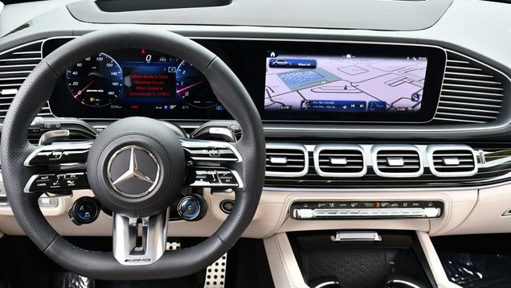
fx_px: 515
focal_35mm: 38
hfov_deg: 52.8
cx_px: 256
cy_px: 166
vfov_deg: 31.2
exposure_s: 1/250
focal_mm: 18
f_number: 4.5
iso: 400
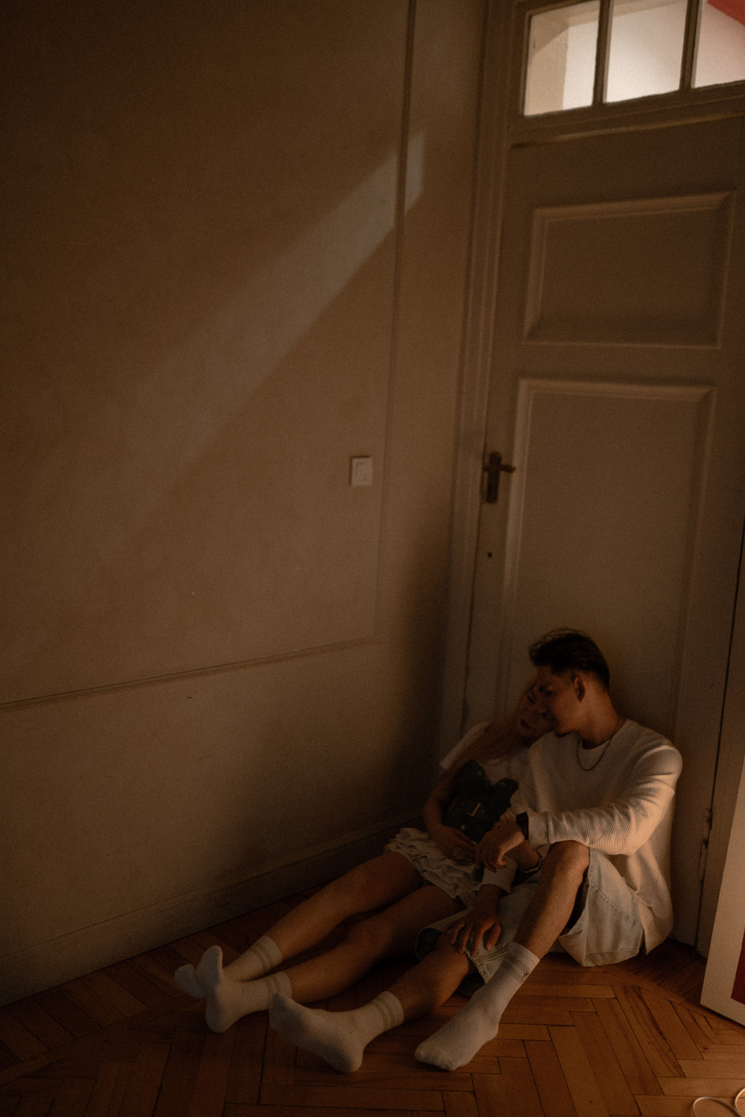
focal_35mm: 35
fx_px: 1086
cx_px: 372
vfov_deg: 54.4
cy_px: 558
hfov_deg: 37.9
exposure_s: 1/100
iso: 500
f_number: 1.4
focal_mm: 35
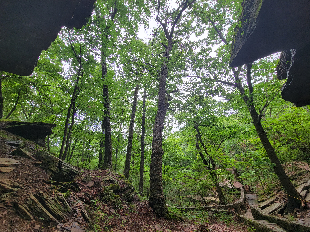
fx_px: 116
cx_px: 155
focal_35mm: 13
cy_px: 116
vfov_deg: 89.9
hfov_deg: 106.2
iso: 50
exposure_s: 1/214
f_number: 2.2
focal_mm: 2.2
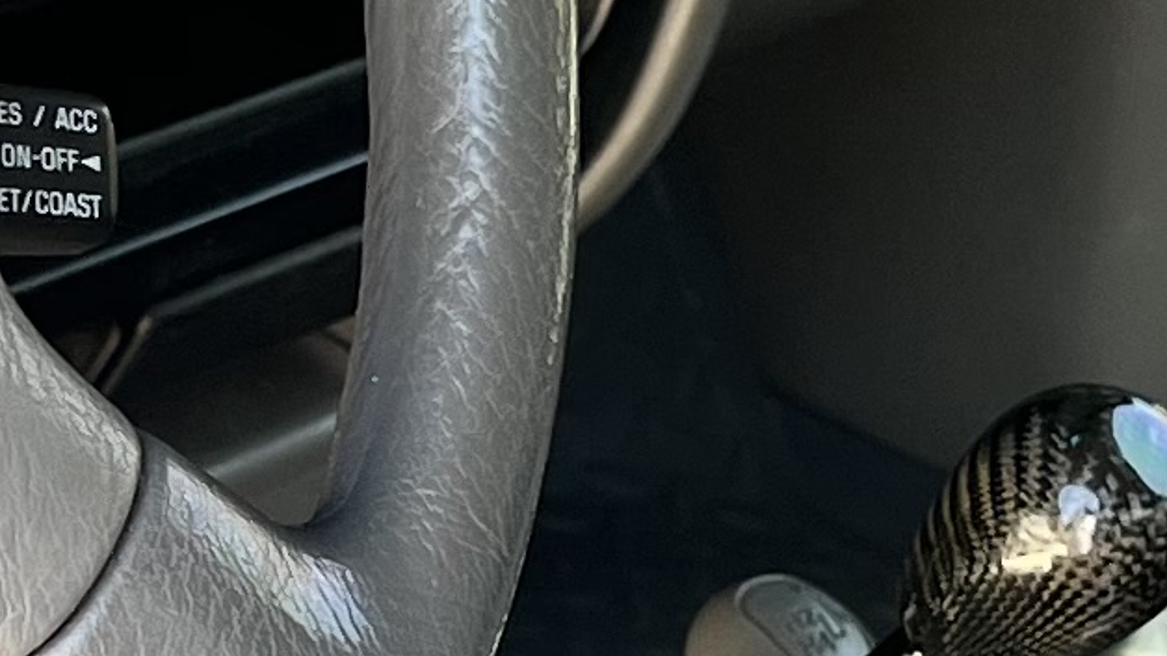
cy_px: 626
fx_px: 5631
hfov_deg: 11.8
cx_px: 307
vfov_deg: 6.6
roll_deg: -0.7
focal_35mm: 182
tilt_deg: -29.0
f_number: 1.5
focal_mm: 5.7
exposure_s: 1/140
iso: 64
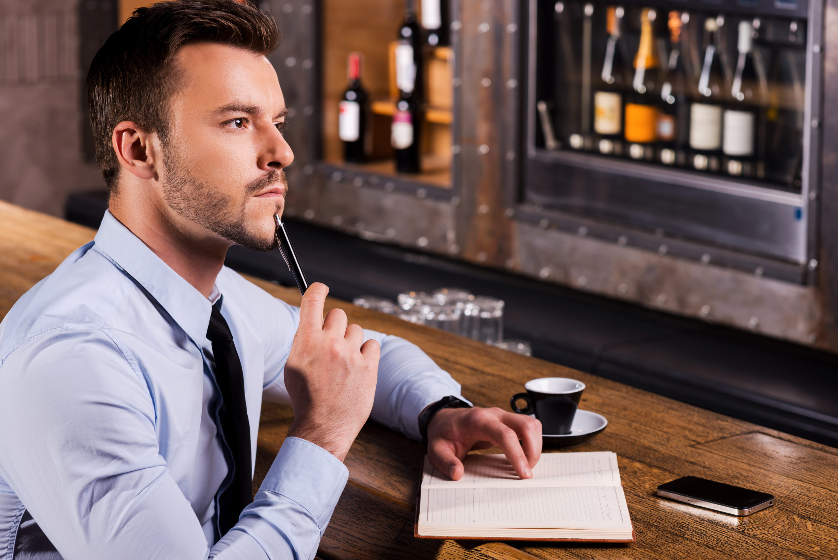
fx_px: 1979
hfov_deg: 23.9
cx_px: 419
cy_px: 280
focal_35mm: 85
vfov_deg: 16.1
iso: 125
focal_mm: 85
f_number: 5
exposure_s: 1/160
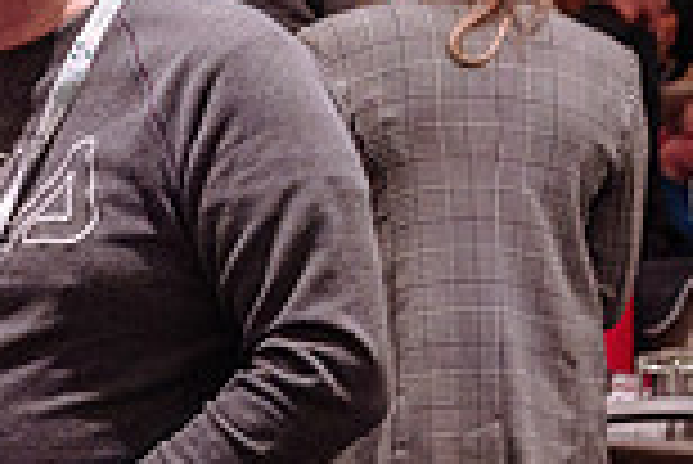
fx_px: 3218
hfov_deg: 11.6
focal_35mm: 167
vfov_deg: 8.2
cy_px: 179
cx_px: -468
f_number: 2.8
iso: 1600
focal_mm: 35
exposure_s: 1/100
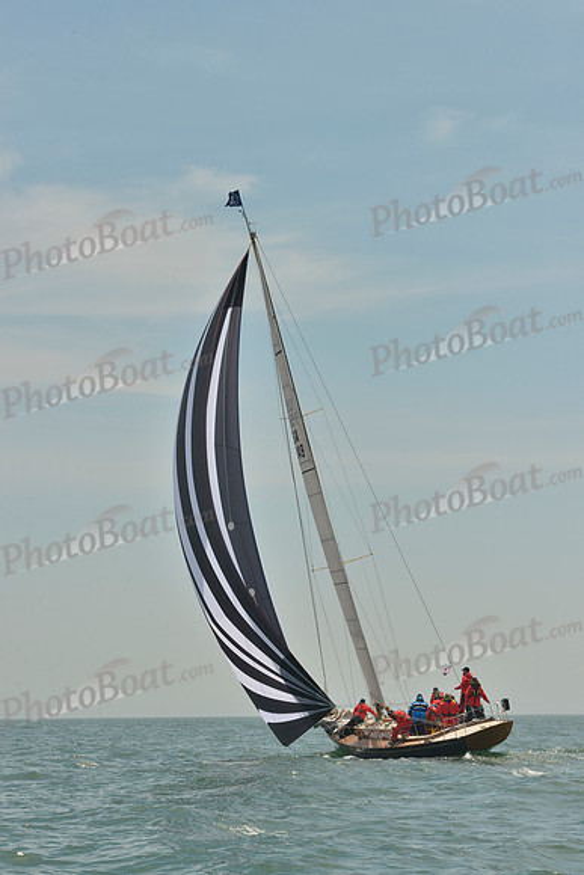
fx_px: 2189
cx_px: 292
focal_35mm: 90
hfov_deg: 15.2
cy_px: 438
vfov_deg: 22.6
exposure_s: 1/1600
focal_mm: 90
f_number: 14
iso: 560
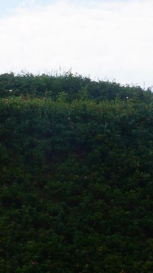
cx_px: -123
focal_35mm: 211
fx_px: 1524
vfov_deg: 9.9
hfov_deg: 5.7
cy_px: -156
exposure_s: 1/40
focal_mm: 30
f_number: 16
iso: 100
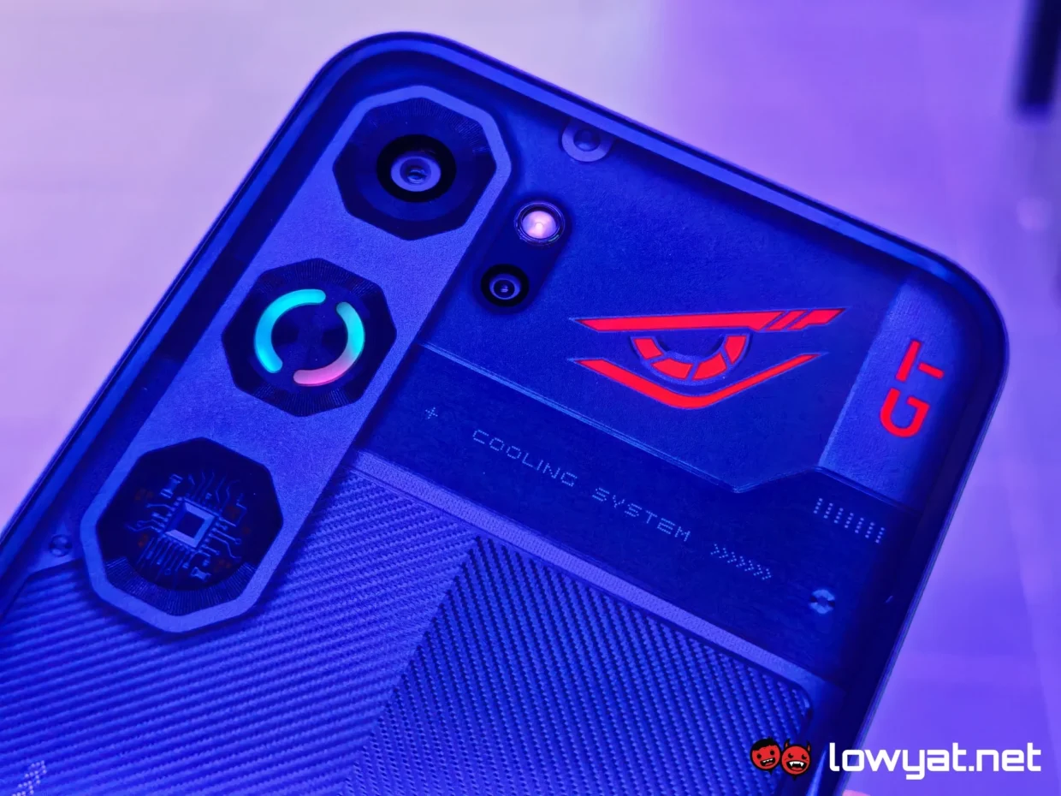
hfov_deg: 41.2
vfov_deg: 31.5
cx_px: 530
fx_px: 1410
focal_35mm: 46
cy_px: 398
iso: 400
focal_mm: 5.4
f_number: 1.6
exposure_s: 1/50
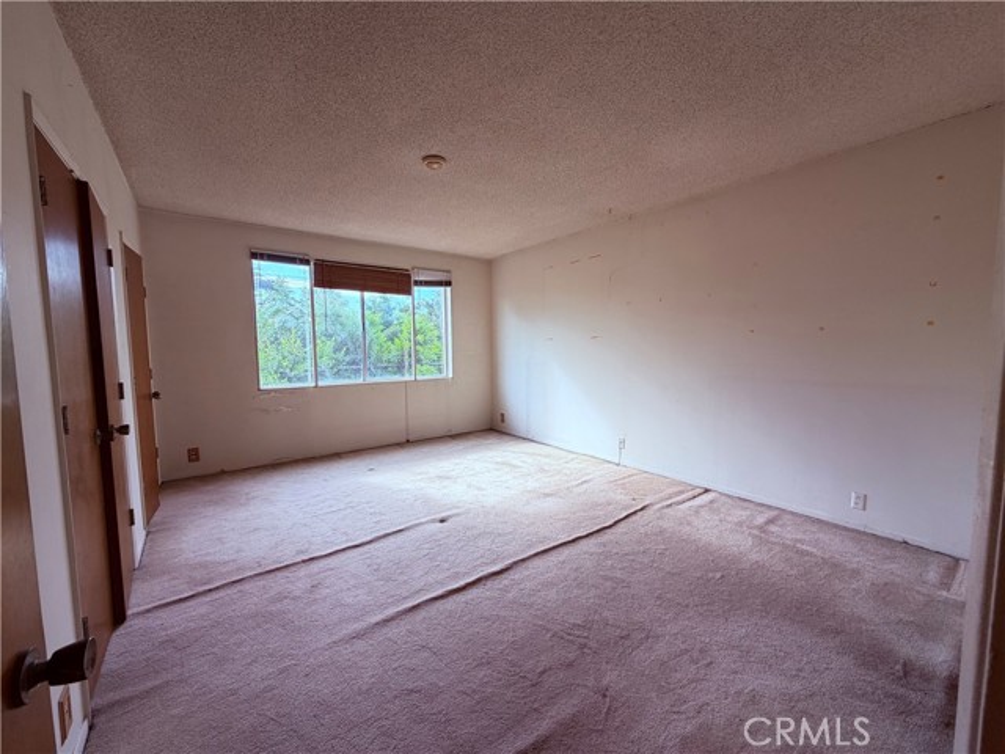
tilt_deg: -4.1
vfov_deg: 85.7
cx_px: 502
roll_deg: +1.9
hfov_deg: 102.1
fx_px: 406
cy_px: 377
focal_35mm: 14
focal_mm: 2.22
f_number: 2.2
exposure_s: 1/146
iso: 40
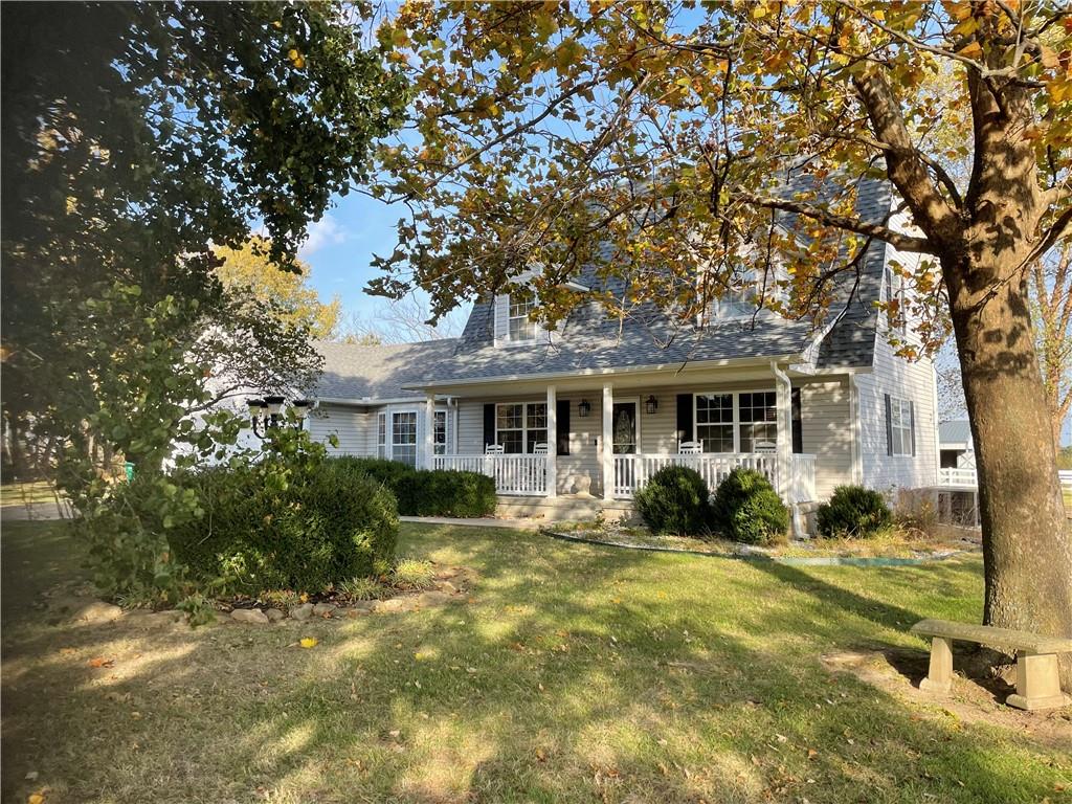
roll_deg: +0.9
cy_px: 402
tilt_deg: +4.5
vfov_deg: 53.1
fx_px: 805
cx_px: 536
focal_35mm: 26
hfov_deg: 67.3
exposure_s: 1/861
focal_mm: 4.2
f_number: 1.6
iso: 32
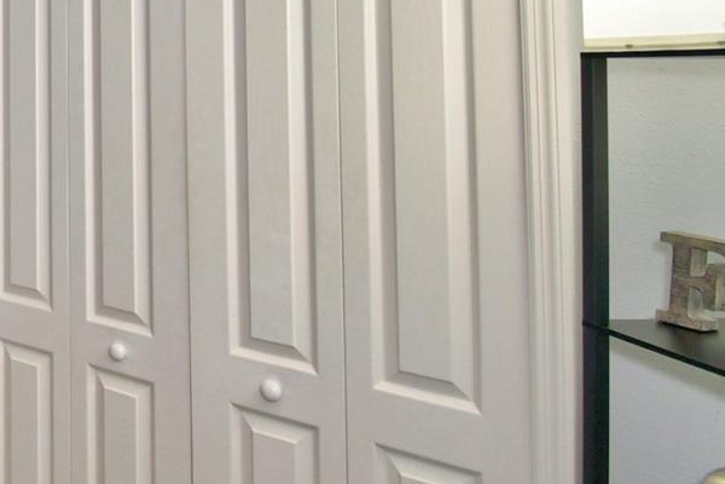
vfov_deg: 31.5
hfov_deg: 37.3
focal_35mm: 40
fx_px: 805
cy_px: 30
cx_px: -135
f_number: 4.5
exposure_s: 1/30
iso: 360
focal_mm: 10
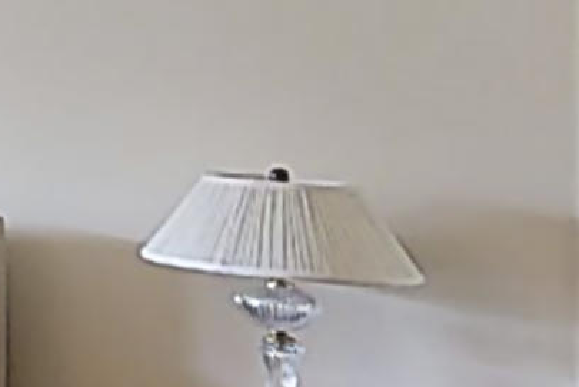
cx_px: -1049
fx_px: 3574
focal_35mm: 222
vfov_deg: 6.1
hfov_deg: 8.1
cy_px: 538
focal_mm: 30
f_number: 7.1
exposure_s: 1/80
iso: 320
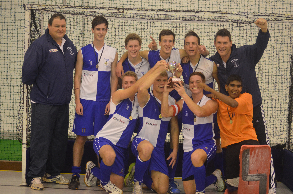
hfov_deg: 24.7
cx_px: 146
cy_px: 97
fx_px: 670
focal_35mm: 82
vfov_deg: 16.5
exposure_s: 1/60
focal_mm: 55
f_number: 4.2
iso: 1600
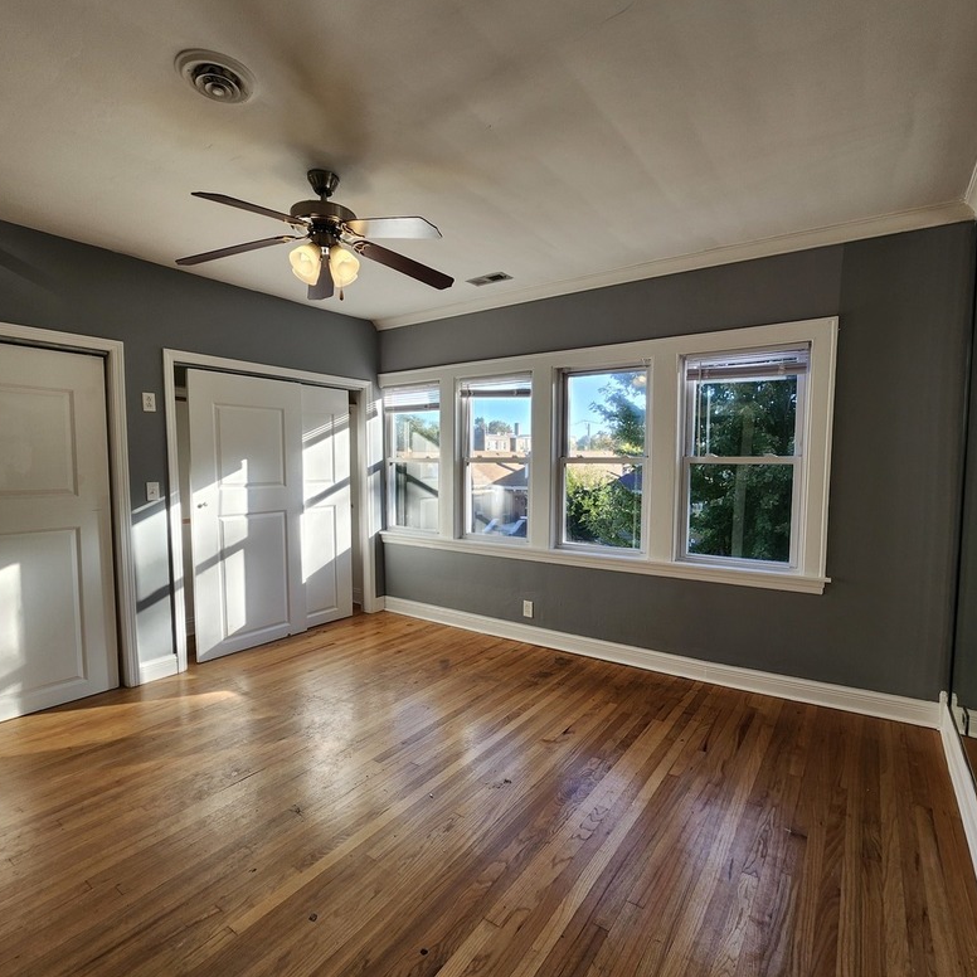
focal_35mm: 16
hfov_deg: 87.4
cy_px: 490
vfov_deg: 87.4
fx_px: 511
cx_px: 491
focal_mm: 1.74
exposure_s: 1/140
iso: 40
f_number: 2.2
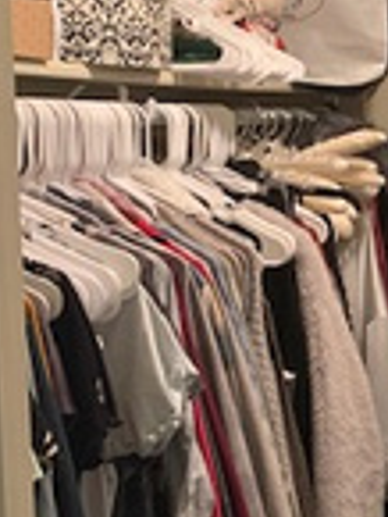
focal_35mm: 86
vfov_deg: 22.7
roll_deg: -0.8
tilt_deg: -7.2
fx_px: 1283
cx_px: 488
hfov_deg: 16.4
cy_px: 307
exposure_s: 1/40
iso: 250
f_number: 1.8
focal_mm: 4.25
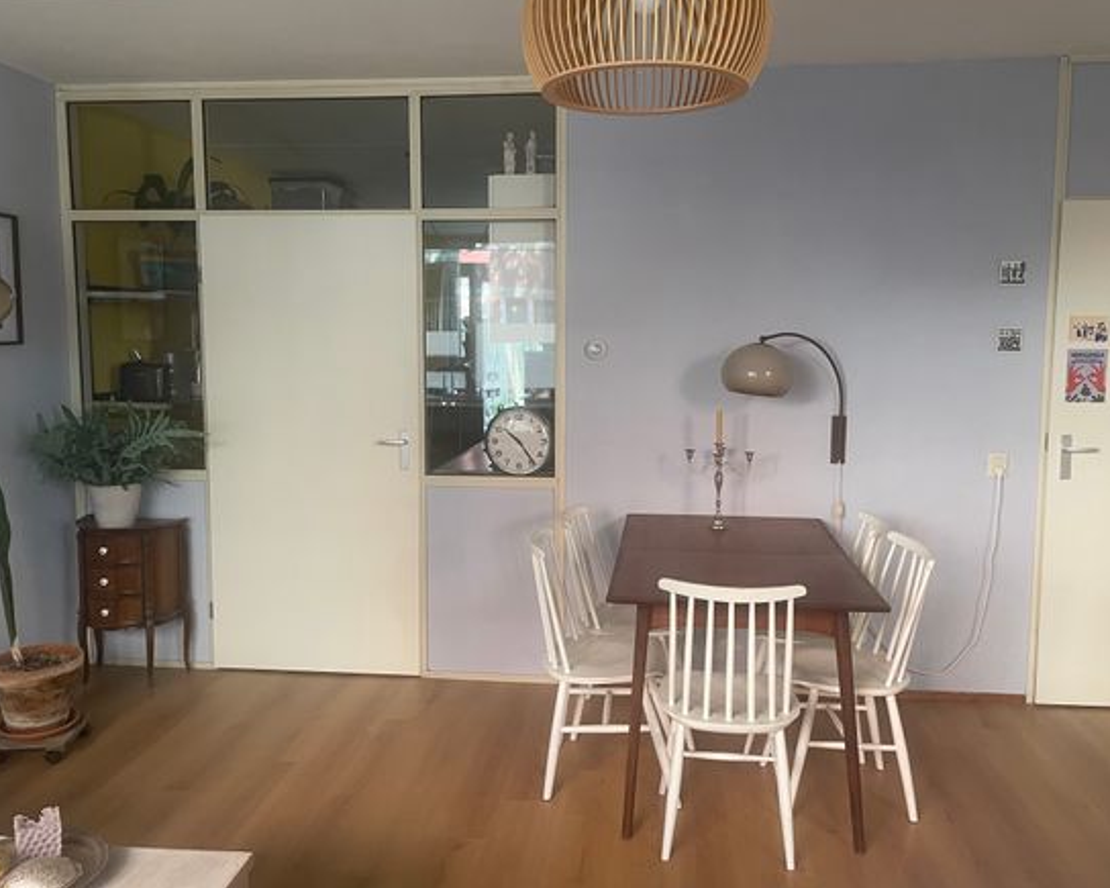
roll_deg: +0.1
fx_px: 920
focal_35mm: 28
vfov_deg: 51.5
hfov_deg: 62.2
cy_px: 435
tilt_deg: -6.3
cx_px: 557
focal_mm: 4.2
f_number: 1.6
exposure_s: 1/83
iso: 125
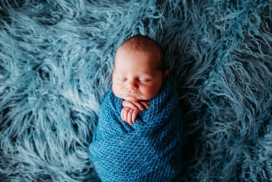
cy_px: 91
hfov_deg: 73.7
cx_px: 136
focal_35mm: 24
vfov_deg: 53.2
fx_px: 181
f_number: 2.2
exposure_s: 1/200
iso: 80
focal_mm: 24
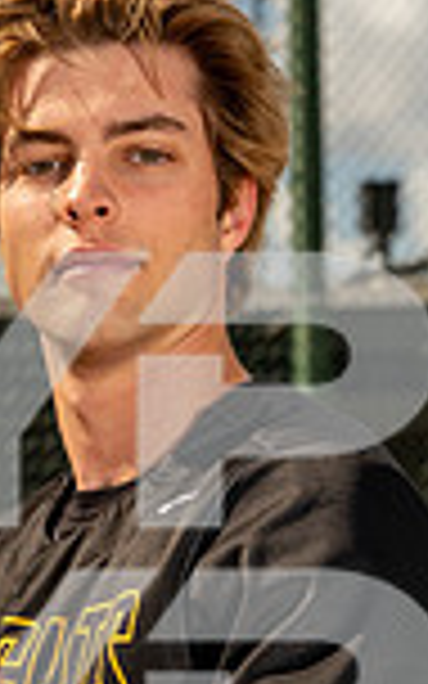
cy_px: 711
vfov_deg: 10.0
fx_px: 3882
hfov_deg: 6.3
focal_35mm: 208
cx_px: 95
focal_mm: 69
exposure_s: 1/250
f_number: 5.6
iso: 100
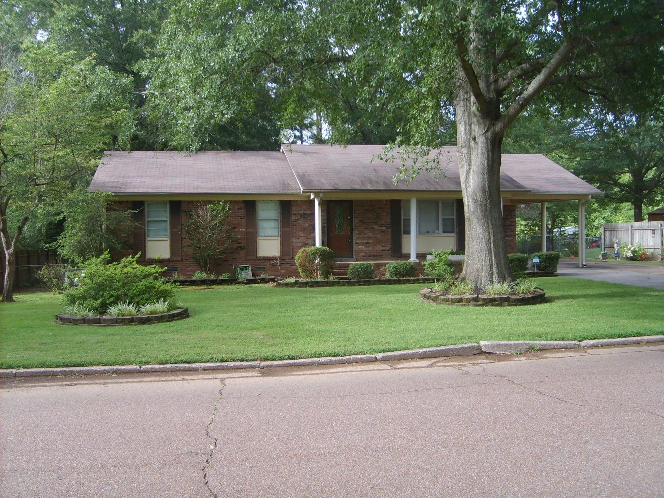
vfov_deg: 40.7
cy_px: 249
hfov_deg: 52.6
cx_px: 332
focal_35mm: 35
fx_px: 671
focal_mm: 5.8
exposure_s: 1/180
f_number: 2.8
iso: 50
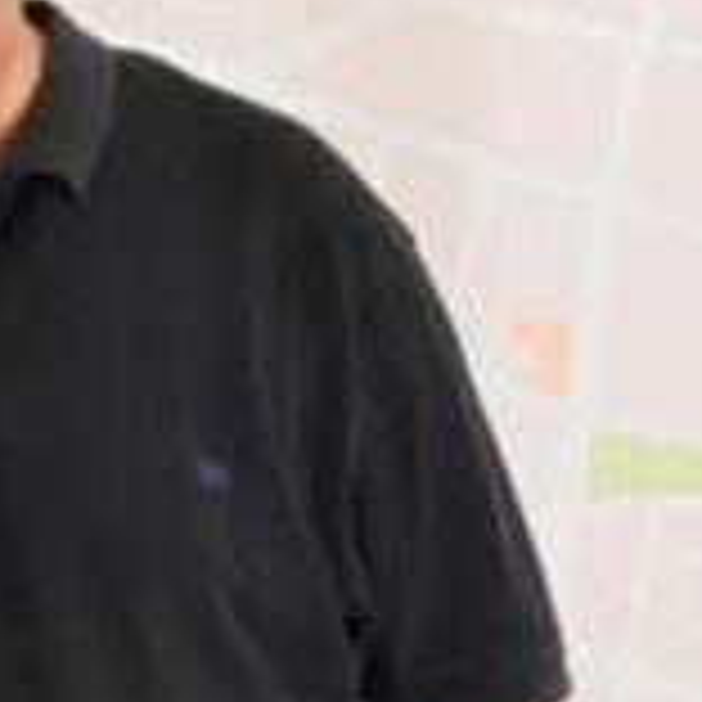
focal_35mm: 184
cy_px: 205
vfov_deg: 9.5
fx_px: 4222
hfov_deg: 9.1
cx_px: -522
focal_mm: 33
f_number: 4
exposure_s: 1/323
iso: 6400
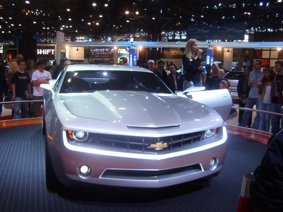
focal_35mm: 41
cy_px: 114
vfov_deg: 35.1
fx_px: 335
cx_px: 133
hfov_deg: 45.7
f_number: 2.9
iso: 63
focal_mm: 6.2
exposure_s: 1/30
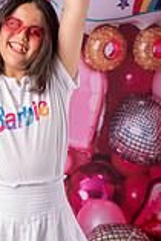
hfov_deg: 12.7
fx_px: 709
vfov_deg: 19.0
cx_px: -9
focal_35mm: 106
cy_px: 201
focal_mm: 37
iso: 125
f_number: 4.5
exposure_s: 1/200
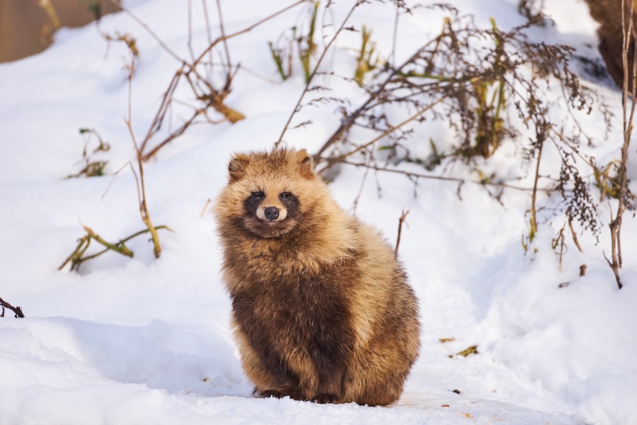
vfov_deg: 2.3
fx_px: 10616
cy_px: 212
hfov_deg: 3.4
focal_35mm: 600
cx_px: 318
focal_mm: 600
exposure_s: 1/1000
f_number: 6.3
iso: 500
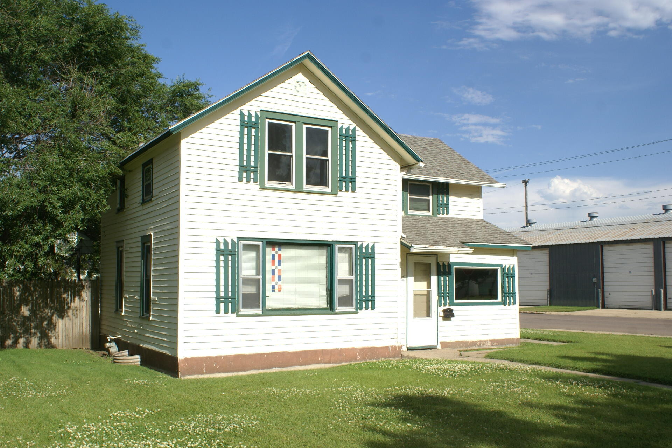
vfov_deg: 40.0
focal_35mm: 33
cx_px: 336
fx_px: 616
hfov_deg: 57.2
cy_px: 224
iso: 100
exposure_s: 1/200
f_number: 10
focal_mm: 22
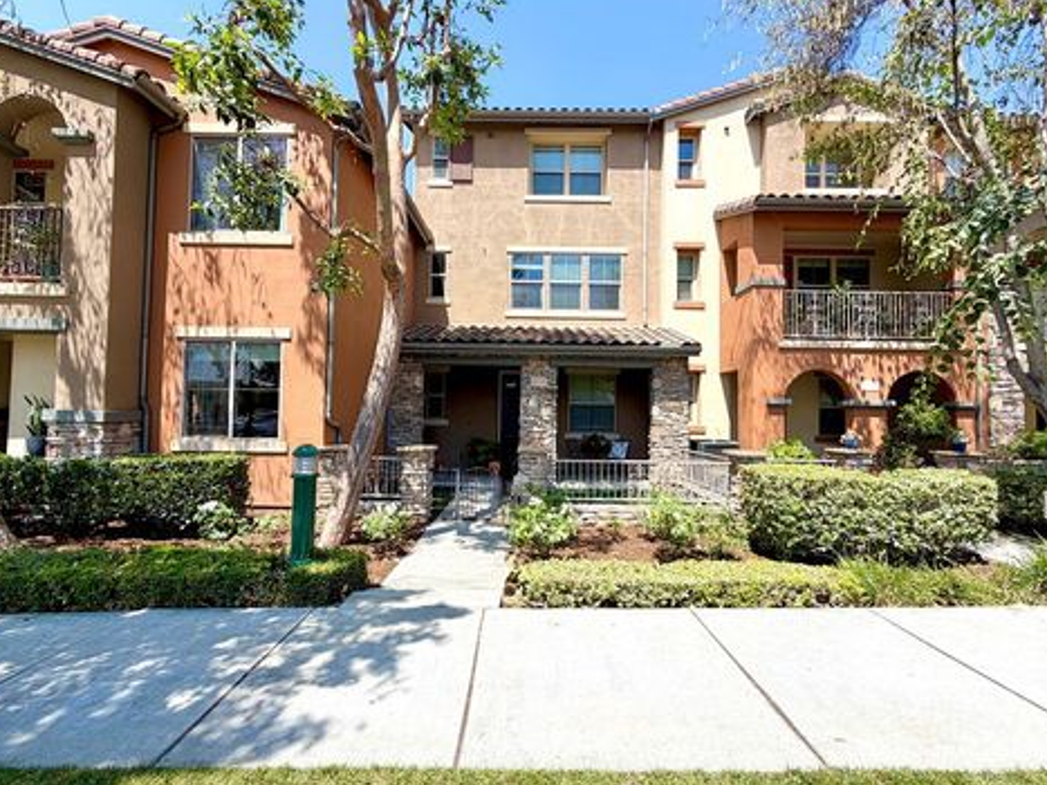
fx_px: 454
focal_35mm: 15
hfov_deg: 98.2
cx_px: 529
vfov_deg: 81.7
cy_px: 400
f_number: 2.2
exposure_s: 1/770
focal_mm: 2.22
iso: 25
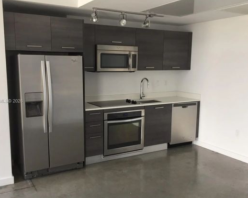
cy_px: 101
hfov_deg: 51.5
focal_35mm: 35
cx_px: 116
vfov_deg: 42.2
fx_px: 257
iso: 32
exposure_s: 1/60
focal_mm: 4.15
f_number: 2.2
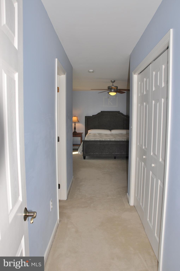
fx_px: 203
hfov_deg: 47.8
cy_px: 136
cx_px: 90
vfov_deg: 67.4
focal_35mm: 27
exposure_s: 1/60
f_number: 8
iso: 200
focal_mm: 18
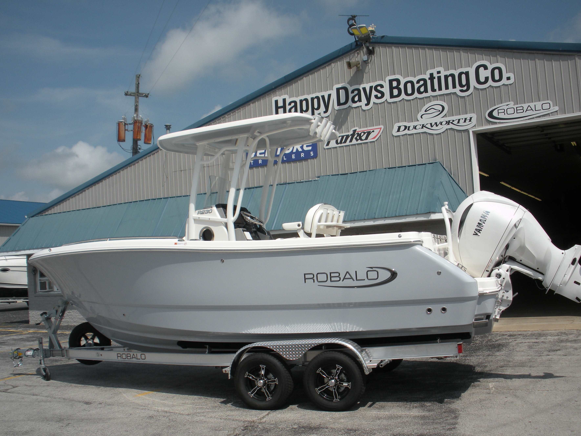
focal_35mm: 36
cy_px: 222
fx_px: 604
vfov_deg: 39.7
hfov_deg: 51.4
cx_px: 294
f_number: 5.6
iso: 64
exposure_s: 1/656
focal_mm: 6.3
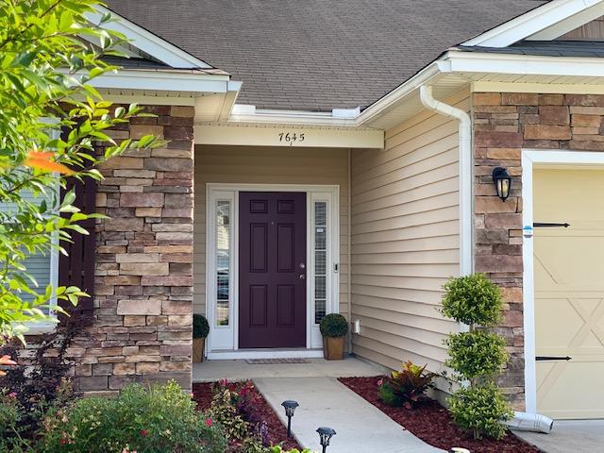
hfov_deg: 36.8
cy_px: 226
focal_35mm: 52
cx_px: 302
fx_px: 907
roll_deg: -0.5
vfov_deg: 28.0
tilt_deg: +3.4
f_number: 2
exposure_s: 1/363
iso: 20
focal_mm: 6
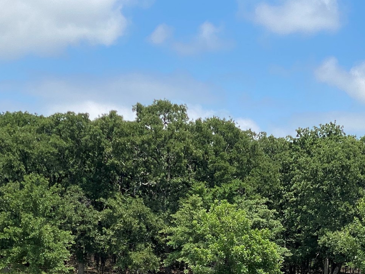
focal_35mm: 104
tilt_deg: +1.4
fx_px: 1097
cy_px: 265
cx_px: 284
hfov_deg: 18.7
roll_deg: -0.7
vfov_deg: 14.0
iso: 20
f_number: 2
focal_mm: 6
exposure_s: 1/1546
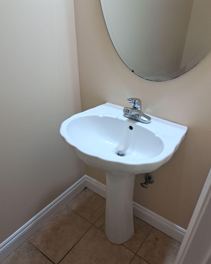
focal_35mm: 26
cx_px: 105
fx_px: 203
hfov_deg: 54.9
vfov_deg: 65.9
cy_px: 145
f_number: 1.8
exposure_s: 1/60.2
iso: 122
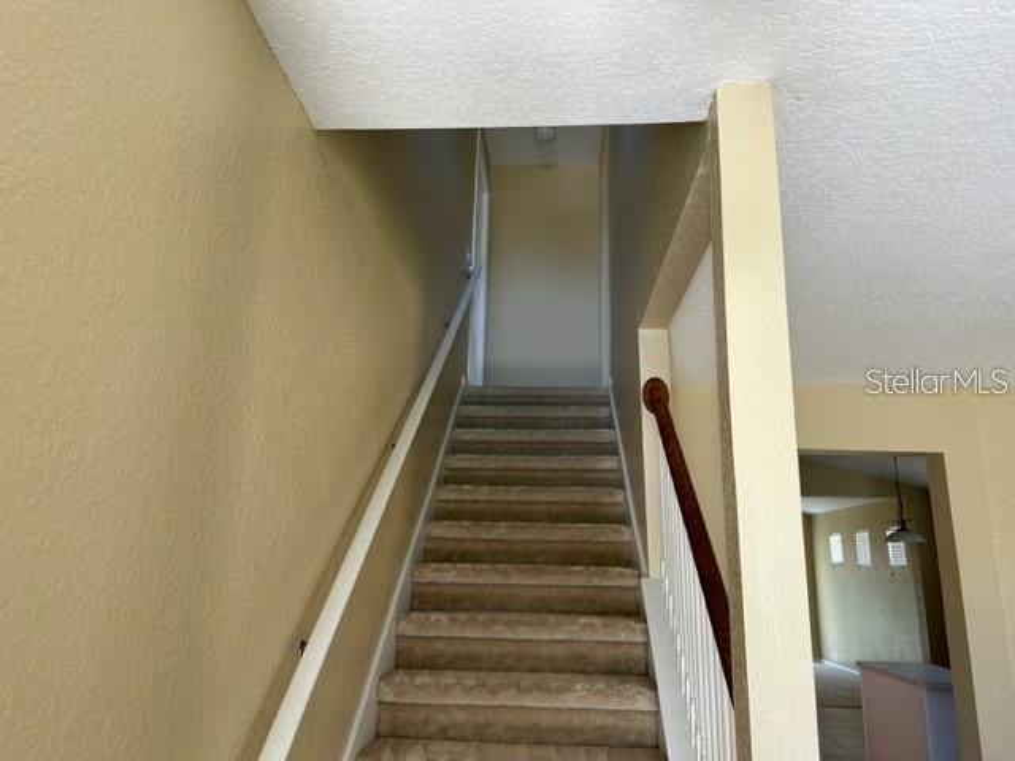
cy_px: 380
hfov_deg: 71.6
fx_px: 704
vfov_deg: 56.8
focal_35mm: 24
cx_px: 508
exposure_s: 1/121
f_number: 1.78
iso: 80
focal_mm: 6.86
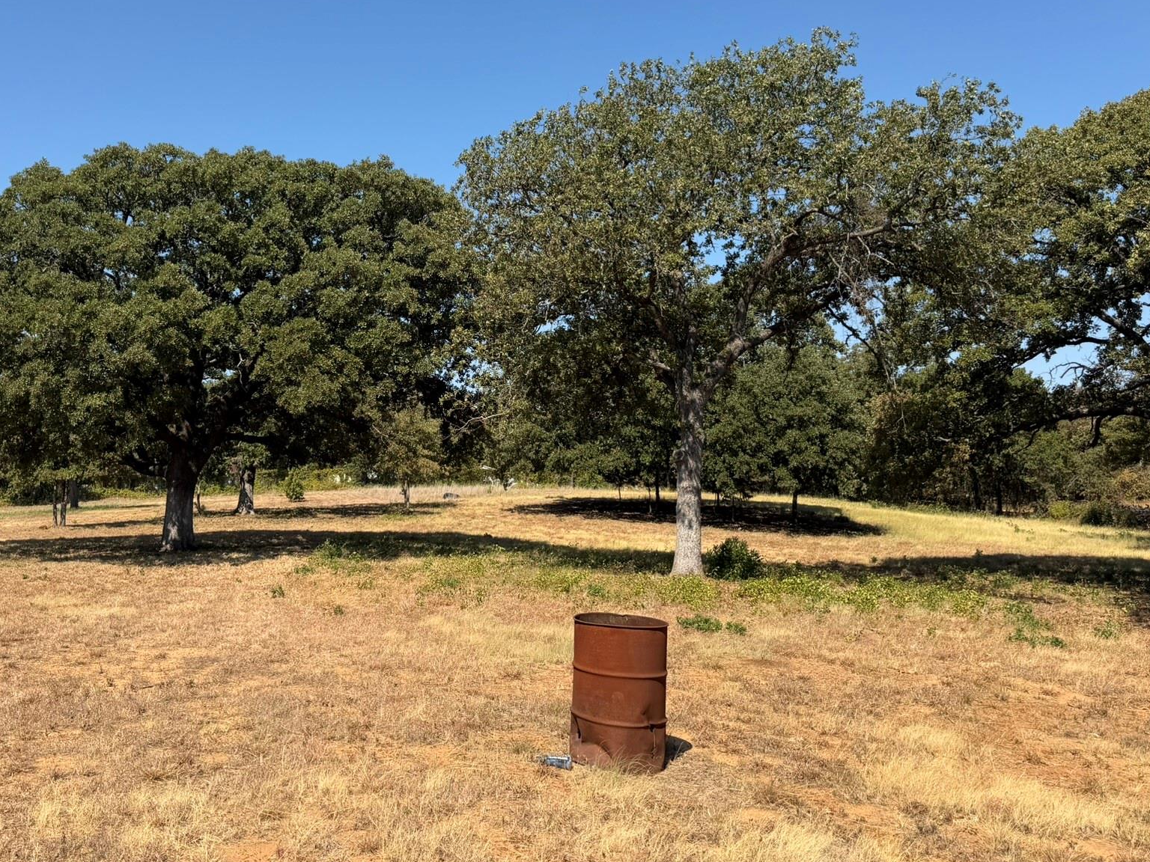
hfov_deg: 56.3
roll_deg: +0.5
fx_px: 1063
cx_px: 454
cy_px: 361
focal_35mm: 32
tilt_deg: +6.3
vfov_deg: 44.0
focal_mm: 6.76
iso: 80
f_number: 1.78
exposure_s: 1/3953
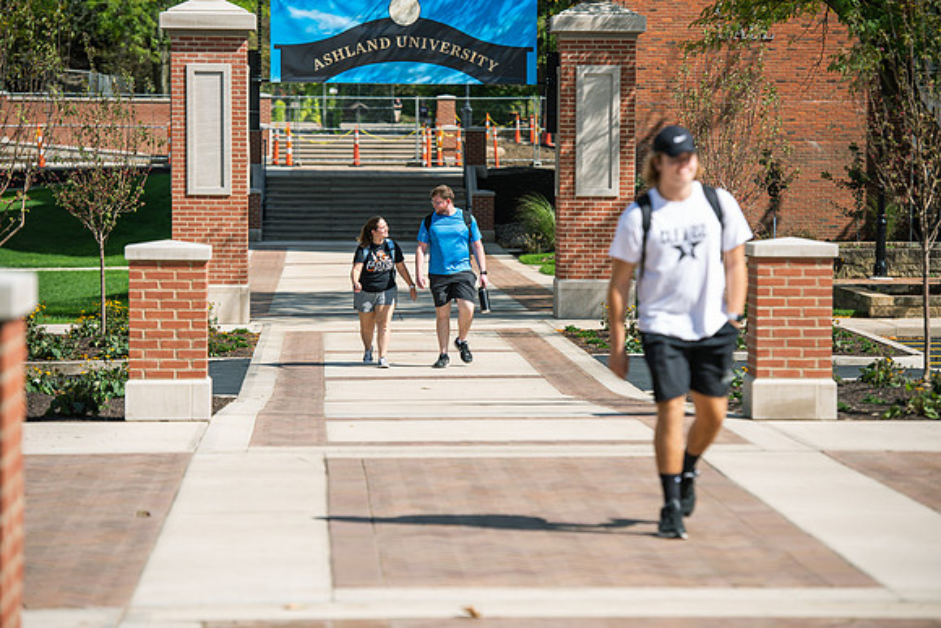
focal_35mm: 135
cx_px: 470
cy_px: 314
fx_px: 3529
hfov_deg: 15.2
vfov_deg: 10.2
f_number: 3.5
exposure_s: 1/500
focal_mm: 135
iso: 50
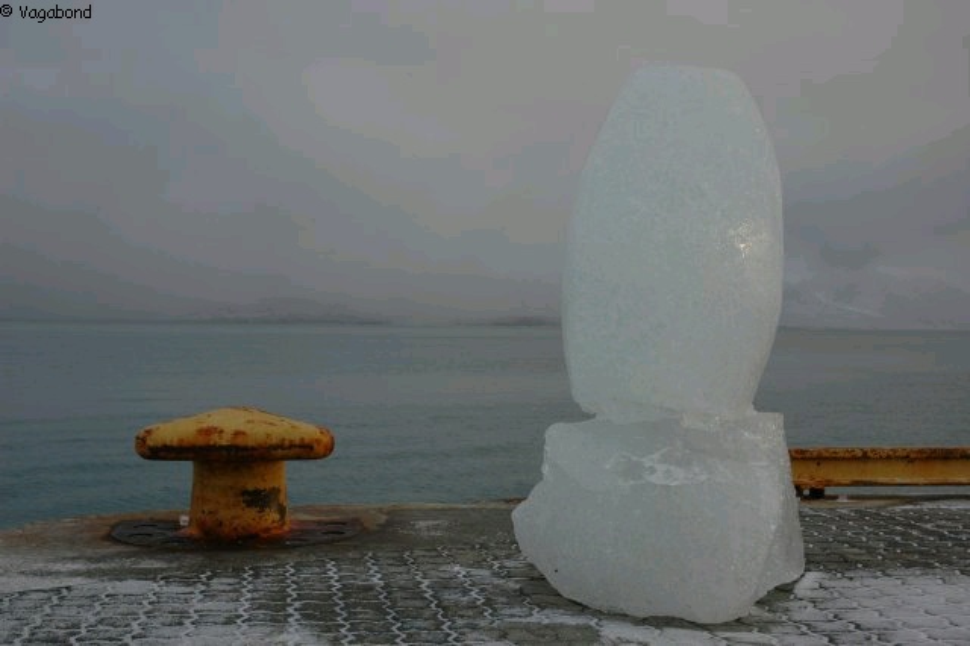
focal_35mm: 51
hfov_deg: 38.9
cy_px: 323
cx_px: 485
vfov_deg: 26.5
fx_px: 1373
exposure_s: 1/180
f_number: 6.7
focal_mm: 34
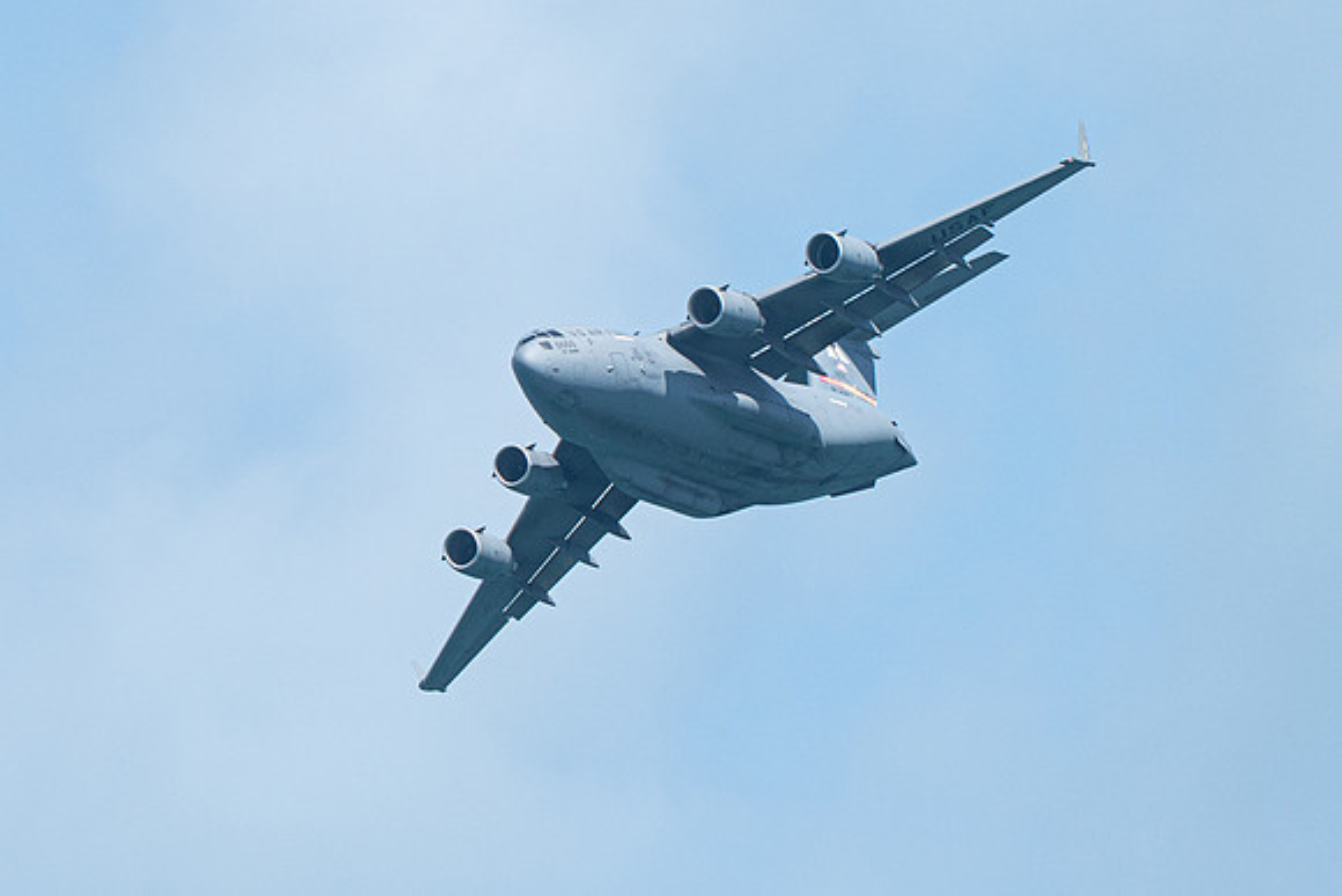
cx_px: 465
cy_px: 449
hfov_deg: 2.6
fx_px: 29400
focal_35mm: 789
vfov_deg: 1.7
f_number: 10
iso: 640
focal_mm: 400
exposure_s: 1/1250
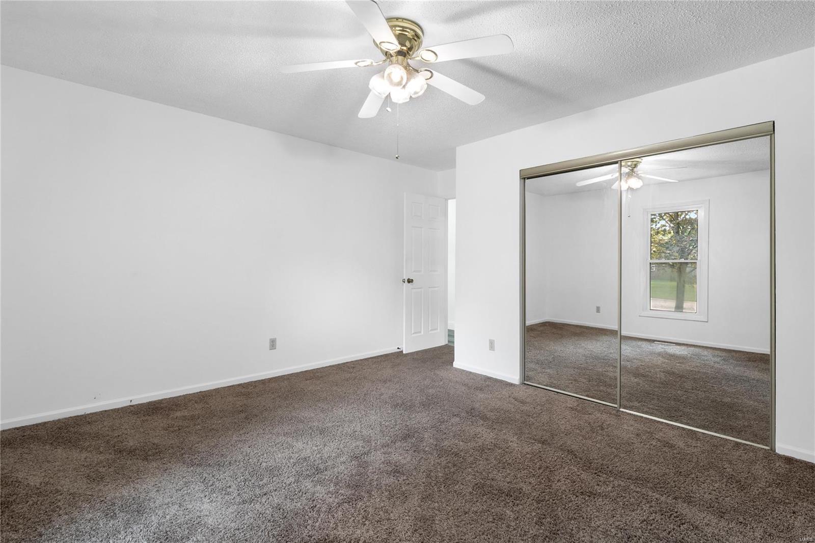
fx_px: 362
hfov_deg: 96.7
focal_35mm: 16
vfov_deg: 73.7
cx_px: 408
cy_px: 272
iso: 400
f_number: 10
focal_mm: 8
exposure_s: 1/2
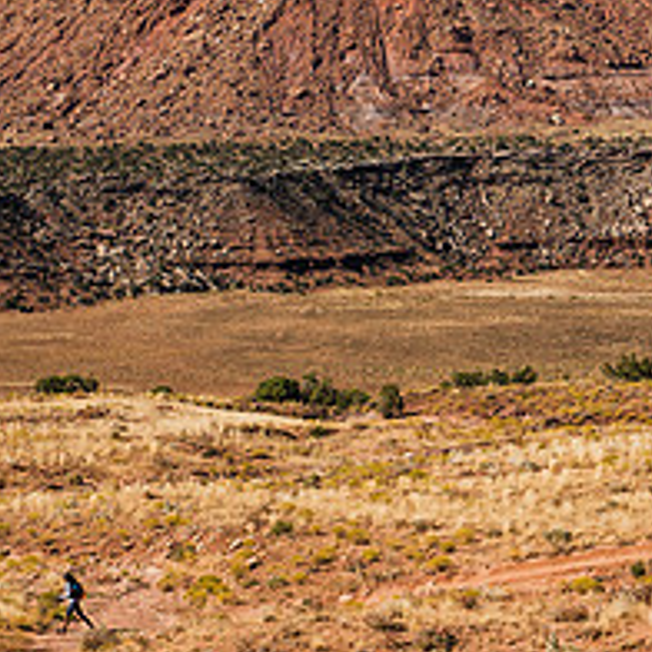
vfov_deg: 12.6
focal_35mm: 138
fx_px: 2941
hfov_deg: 12.6
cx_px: 389
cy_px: 398
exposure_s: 1/640
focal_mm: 55
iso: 160
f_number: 7.1
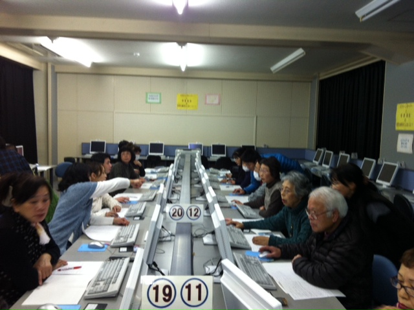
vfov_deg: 40.6
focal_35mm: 35
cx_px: 207
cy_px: 155
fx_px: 418
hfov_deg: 52.7
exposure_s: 1/15
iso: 80
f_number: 2.8
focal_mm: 3.85
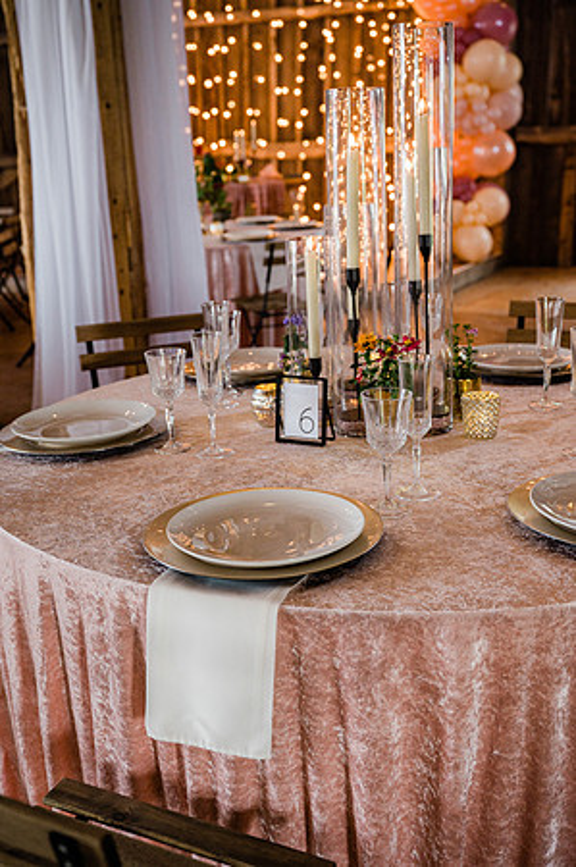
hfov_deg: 32.6
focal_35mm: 41
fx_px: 986
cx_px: 288
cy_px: 434
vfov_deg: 47.5
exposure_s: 1/200
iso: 320
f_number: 4.5
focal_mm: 41
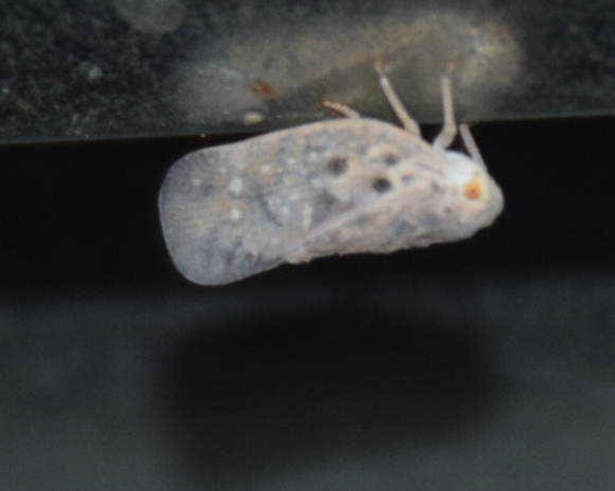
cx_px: 337
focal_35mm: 324
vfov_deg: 4.8
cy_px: 161
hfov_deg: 6.0
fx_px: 5895
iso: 320
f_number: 5.6
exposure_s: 1/60
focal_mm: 140
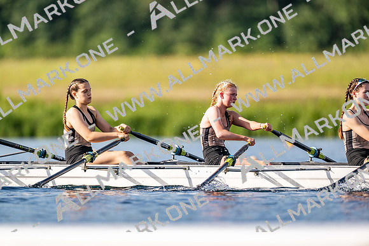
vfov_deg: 2.3
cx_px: 184
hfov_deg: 3.4
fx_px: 6151
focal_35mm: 600
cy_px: 123
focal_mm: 600
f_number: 4
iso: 280
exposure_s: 1/2500
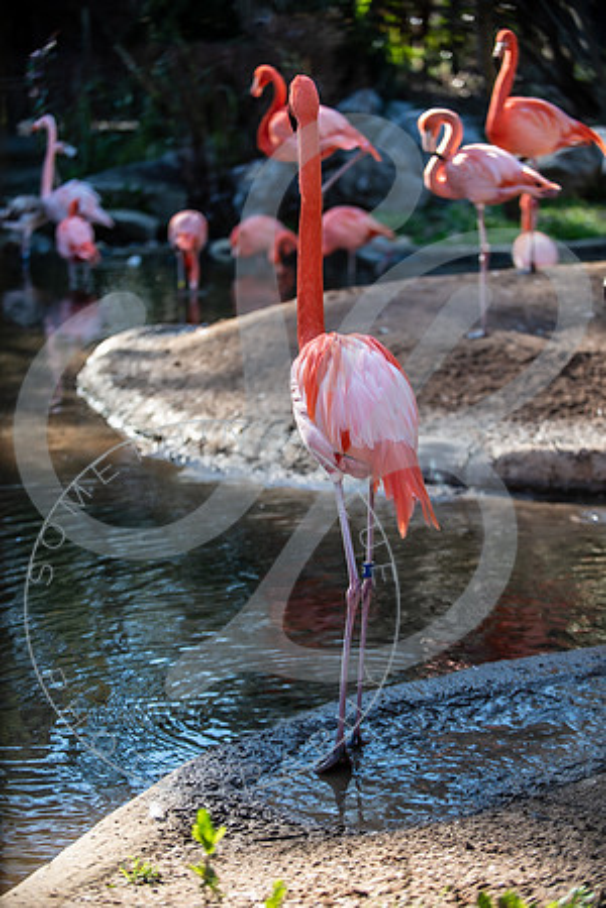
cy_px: 454
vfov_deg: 25.4
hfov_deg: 17.1
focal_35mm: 80
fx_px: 2020
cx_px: 303
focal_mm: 80
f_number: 2.8
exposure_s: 1/400
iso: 200
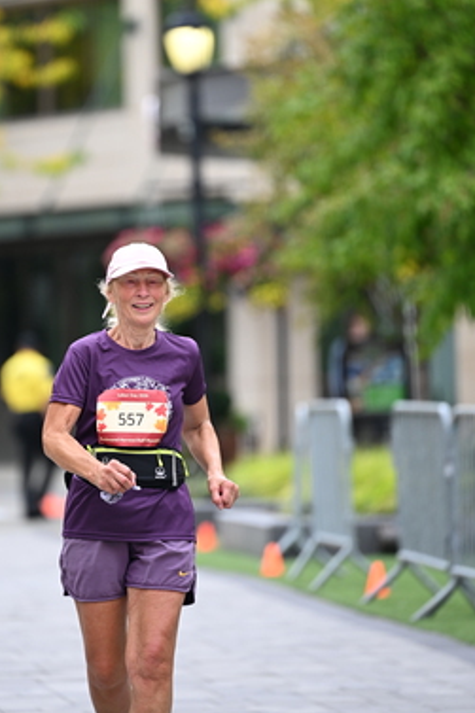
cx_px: 154
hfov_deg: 4.7
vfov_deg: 7.1
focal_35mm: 292
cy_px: 293
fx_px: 5784
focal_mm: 200
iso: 400
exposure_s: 1/1000
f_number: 2.8
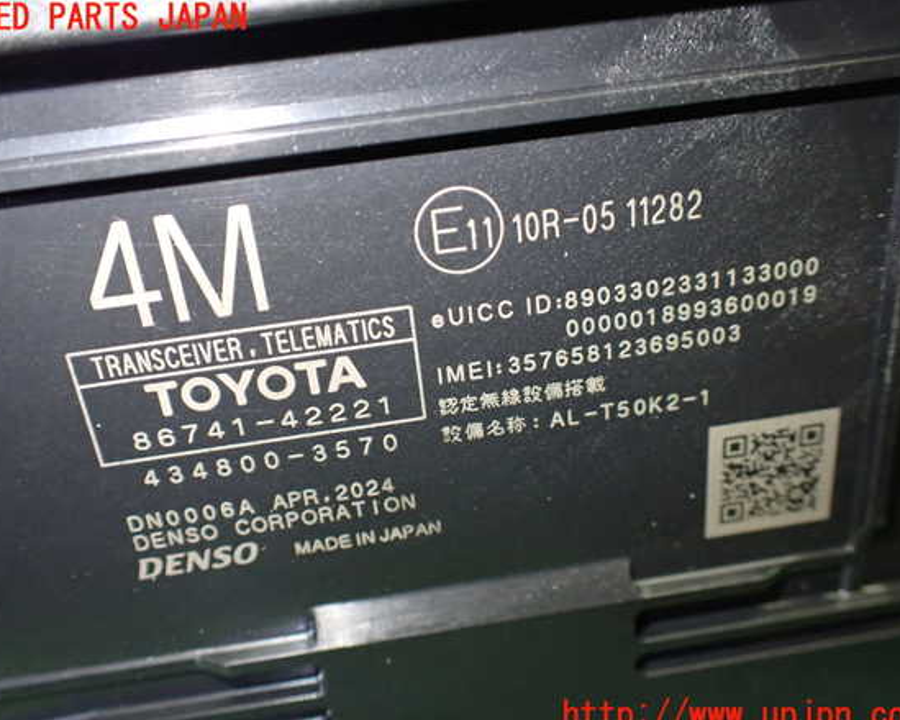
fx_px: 852
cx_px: 441
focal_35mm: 32
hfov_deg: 55.7
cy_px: 367
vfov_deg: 45.8
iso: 800
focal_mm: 5.4
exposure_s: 1/80
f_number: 2.3
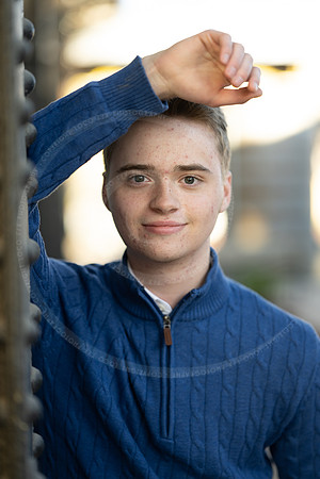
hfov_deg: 16.1
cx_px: 160
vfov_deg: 23.9
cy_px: 240
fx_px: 1133
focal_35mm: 85
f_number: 1.8
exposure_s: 1/250
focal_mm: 85
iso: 100
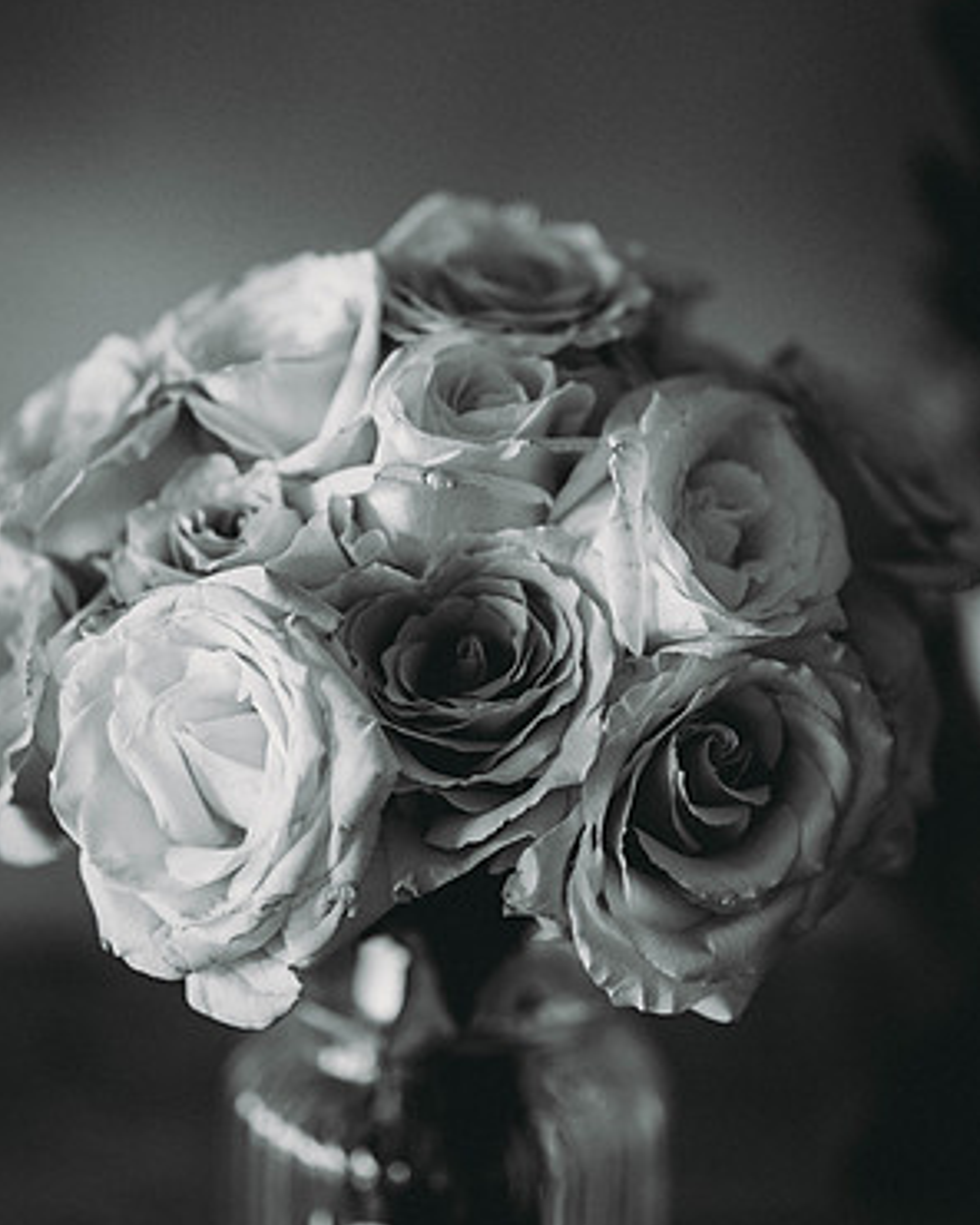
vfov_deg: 19.8
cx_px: 492
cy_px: 593
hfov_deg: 15.9
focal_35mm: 97
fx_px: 3517
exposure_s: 1/160
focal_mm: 85
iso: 360
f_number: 1.8
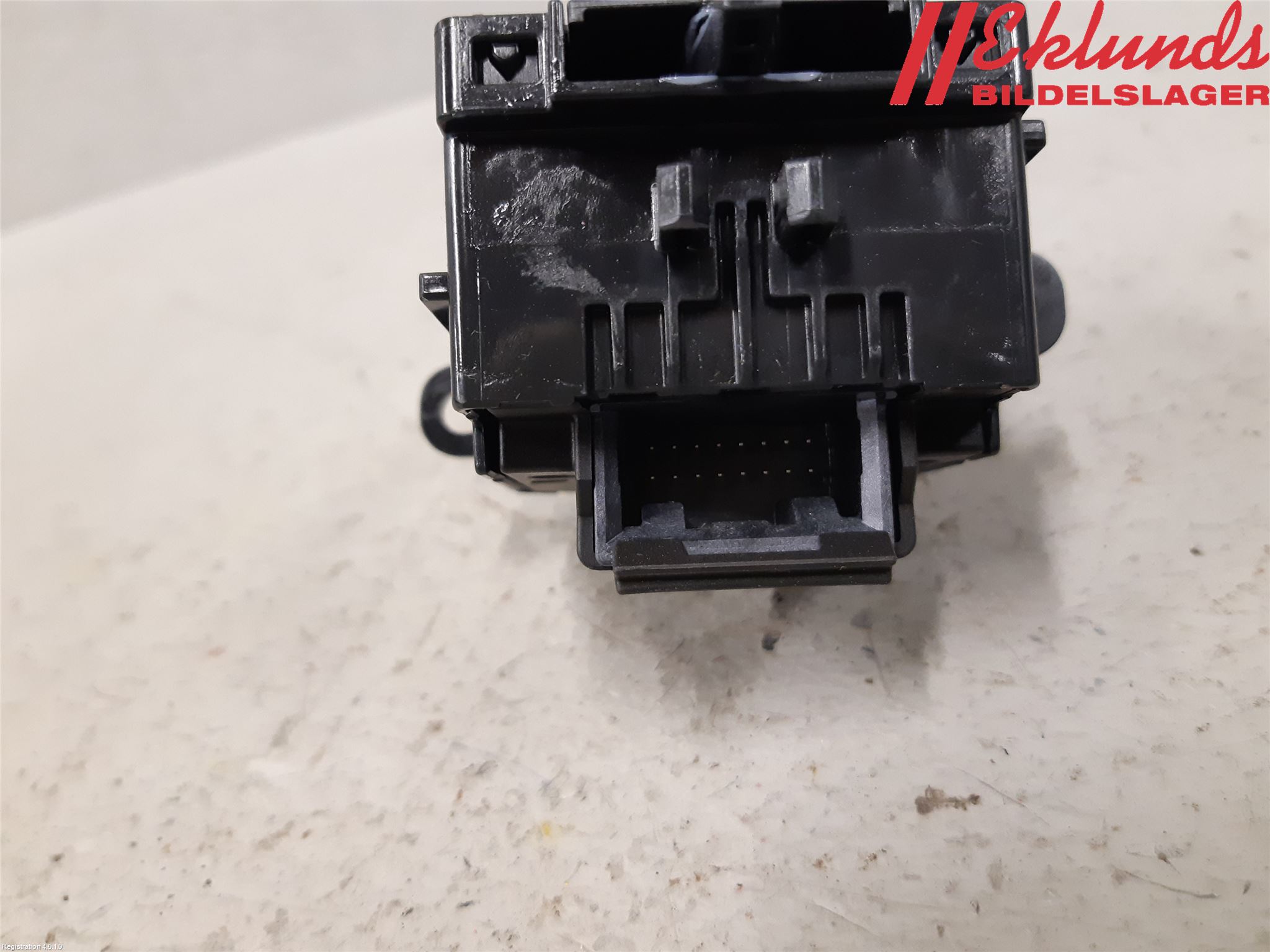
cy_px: 476
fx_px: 954
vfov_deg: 53.1
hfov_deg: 67.3
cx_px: 635
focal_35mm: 26
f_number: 1.7
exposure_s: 1/50
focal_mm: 3.93
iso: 320
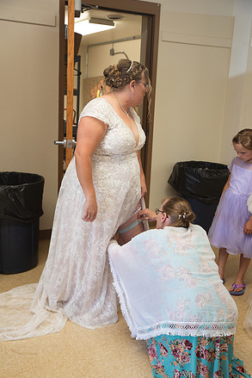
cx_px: 127
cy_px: 191
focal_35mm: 41
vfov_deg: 47.4
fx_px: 430
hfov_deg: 32.7
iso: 400
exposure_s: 1/125
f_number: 3.5
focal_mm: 40
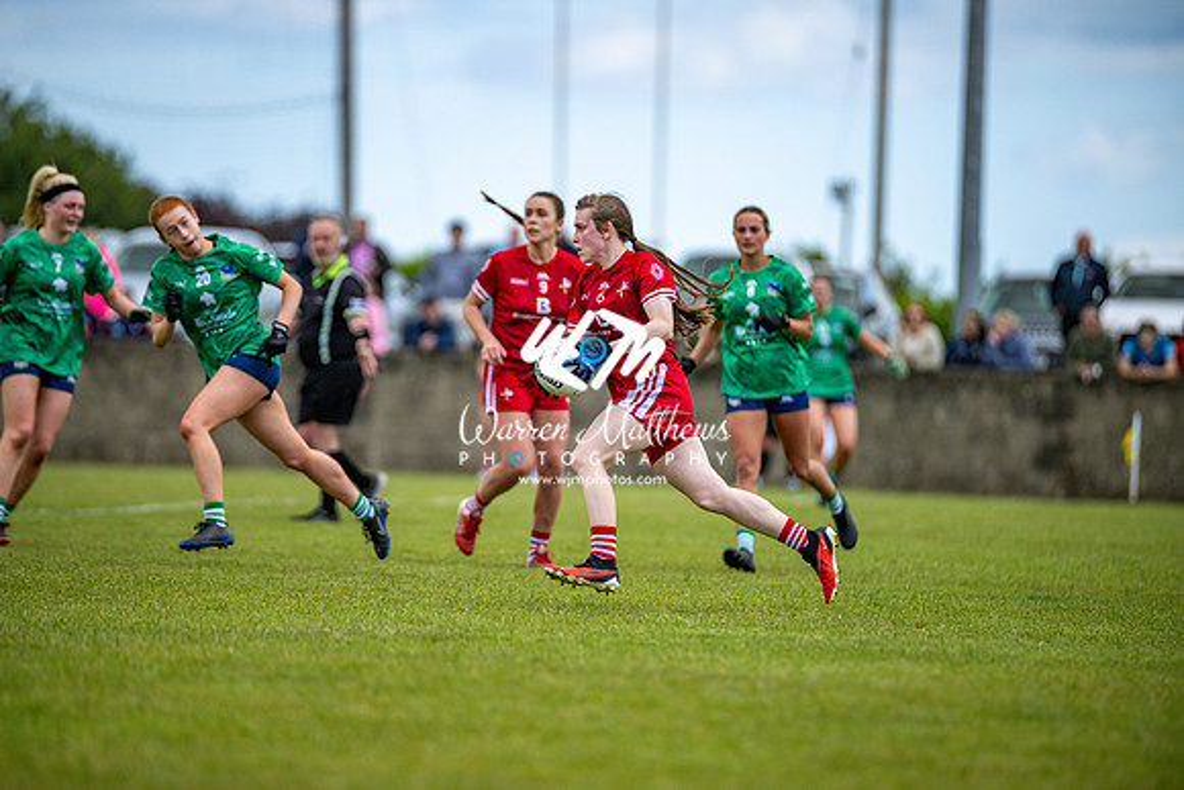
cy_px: 395
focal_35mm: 300
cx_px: 592
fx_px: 9869
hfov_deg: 6.9
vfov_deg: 4.6
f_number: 2.8
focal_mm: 300
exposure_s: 1/6400
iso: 180
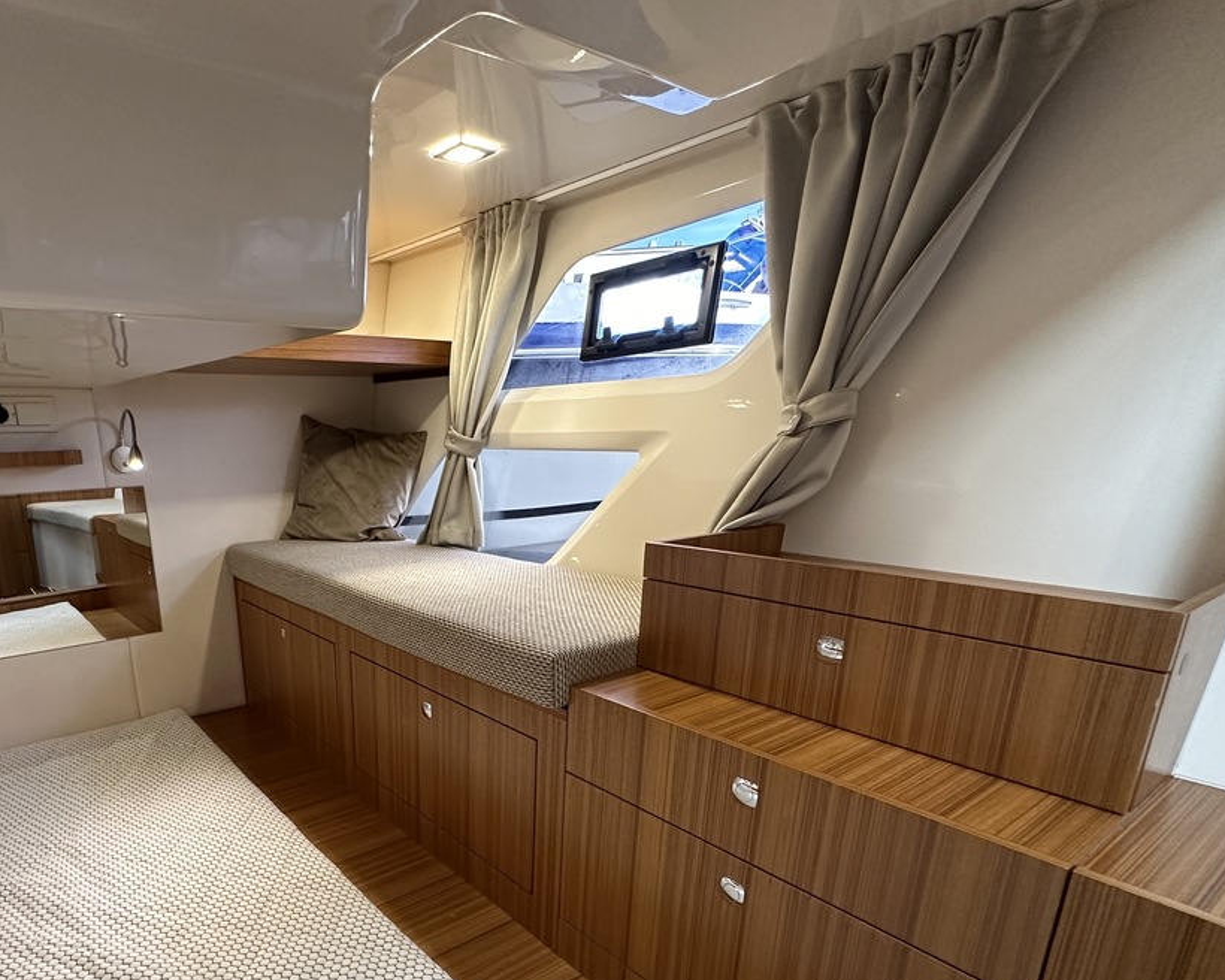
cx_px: 405
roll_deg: +2.0
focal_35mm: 20
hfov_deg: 77.7
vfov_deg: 66.4
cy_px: 647
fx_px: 725
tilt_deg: -18.6
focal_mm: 2.22
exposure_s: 1/60
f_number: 2.2
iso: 400
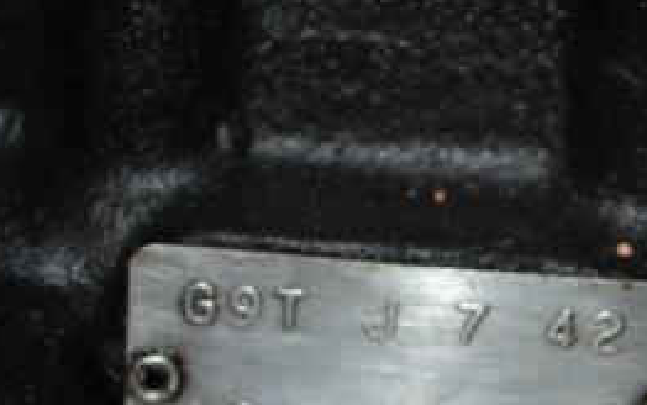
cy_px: 286
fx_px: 3211
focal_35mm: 182
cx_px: 509
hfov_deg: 11.5
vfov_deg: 7.2
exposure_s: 1/60
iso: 800
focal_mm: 52
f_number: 5.6
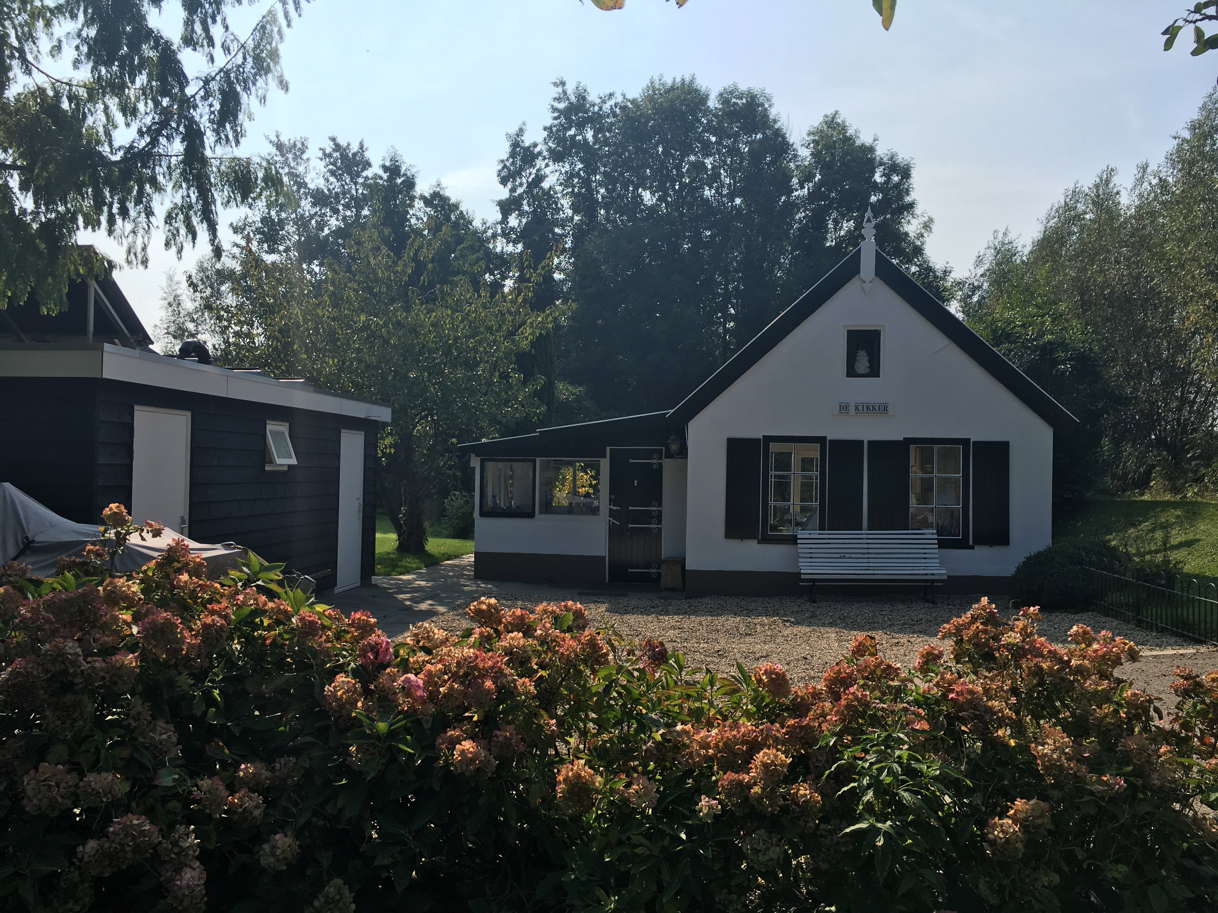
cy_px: 456
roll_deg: -1.2
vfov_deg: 48.2
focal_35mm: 29
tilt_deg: +0.8
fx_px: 1020
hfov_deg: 61.7
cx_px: 609
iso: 25
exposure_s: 1/1923
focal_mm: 4.15
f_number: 2.2
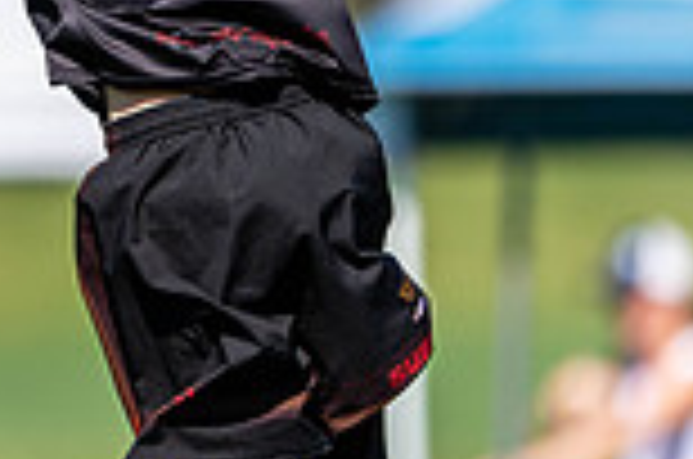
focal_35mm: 1511
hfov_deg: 1.4
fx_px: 29026
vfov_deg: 0.9
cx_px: -63
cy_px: 137
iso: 100
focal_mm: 400
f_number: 2.8
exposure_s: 1/2500
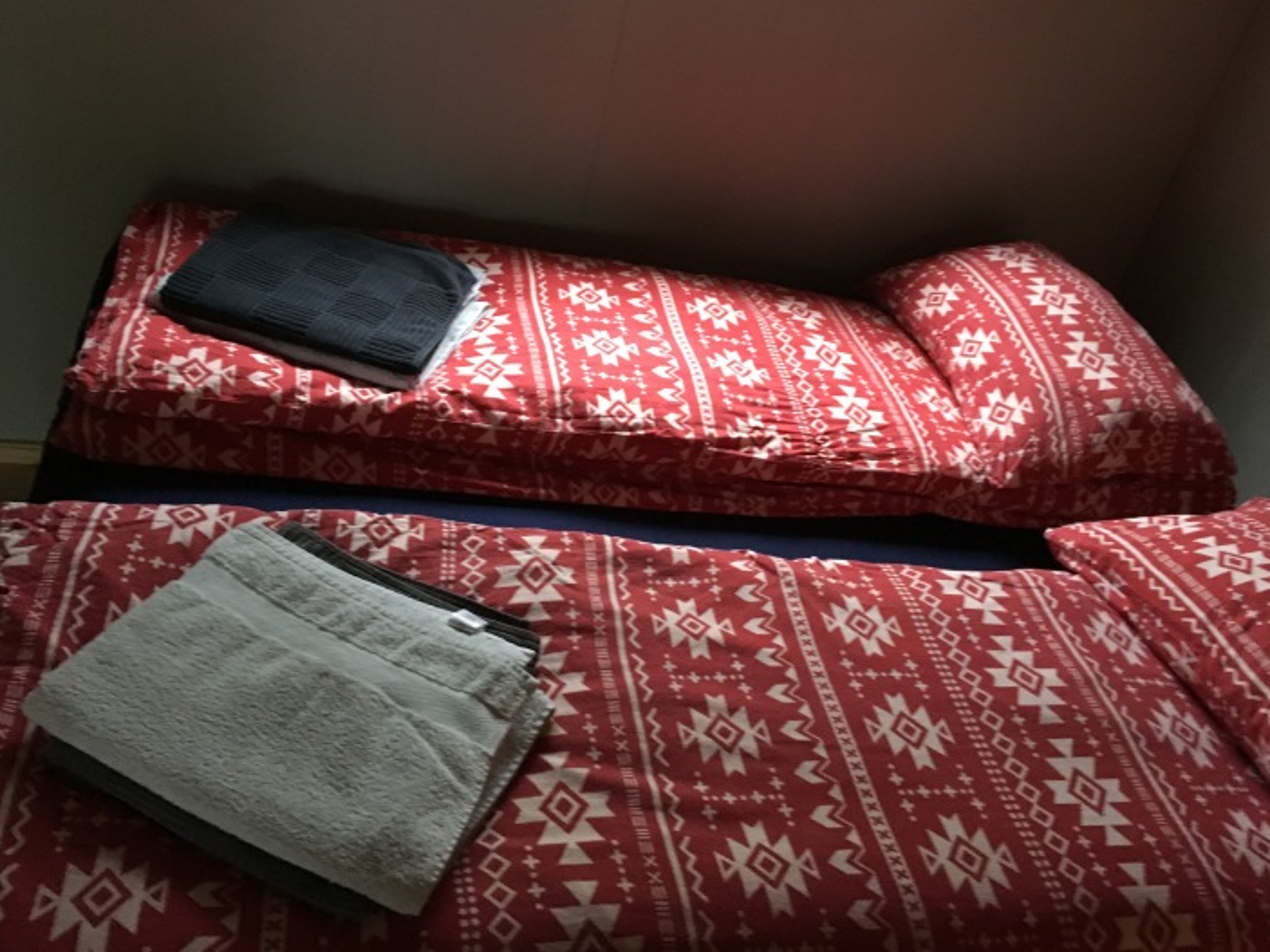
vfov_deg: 42.9
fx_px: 1211
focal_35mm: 33
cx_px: 686
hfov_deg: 55.3
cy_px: 417
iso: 200
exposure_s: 1/15
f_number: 2.2
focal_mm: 4.15
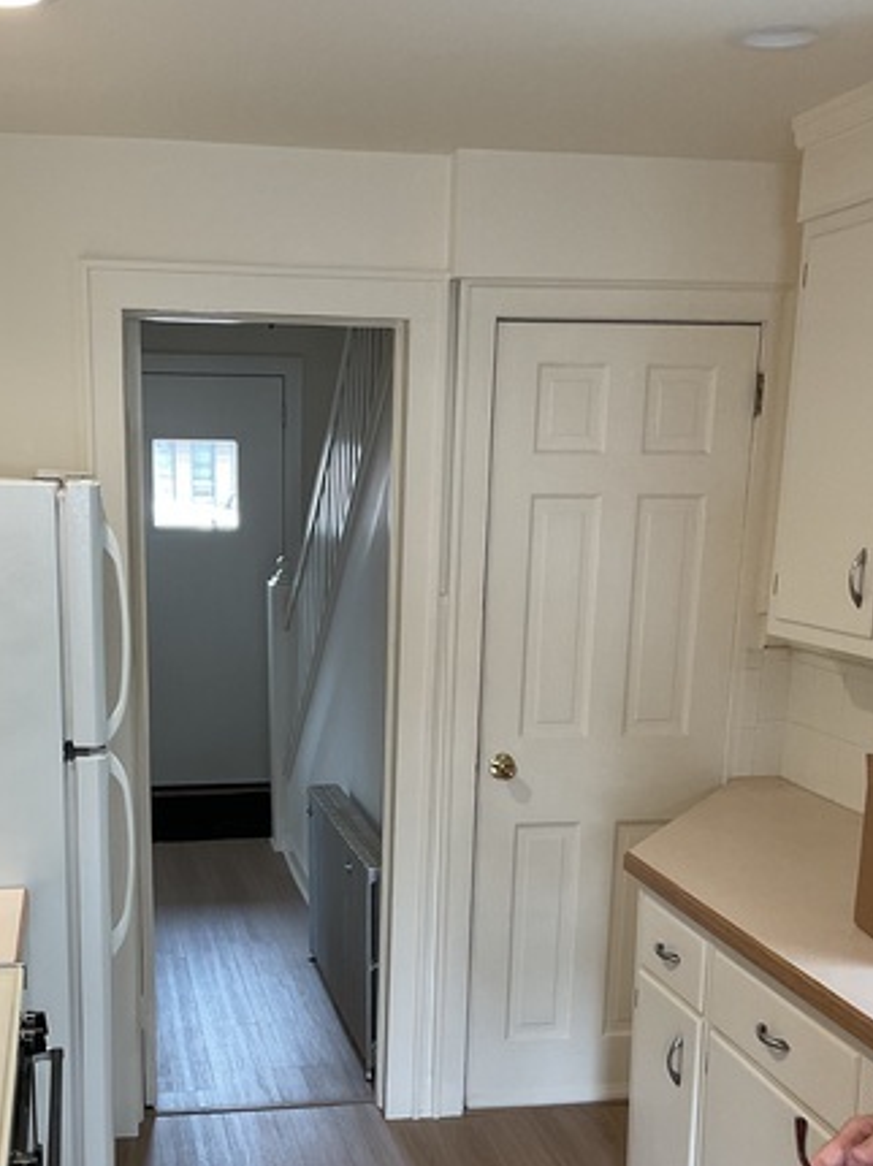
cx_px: 325
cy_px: 856
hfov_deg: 32.0
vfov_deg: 41.0
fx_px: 1515
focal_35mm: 45
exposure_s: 1/60
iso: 64
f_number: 1.8
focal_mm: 3
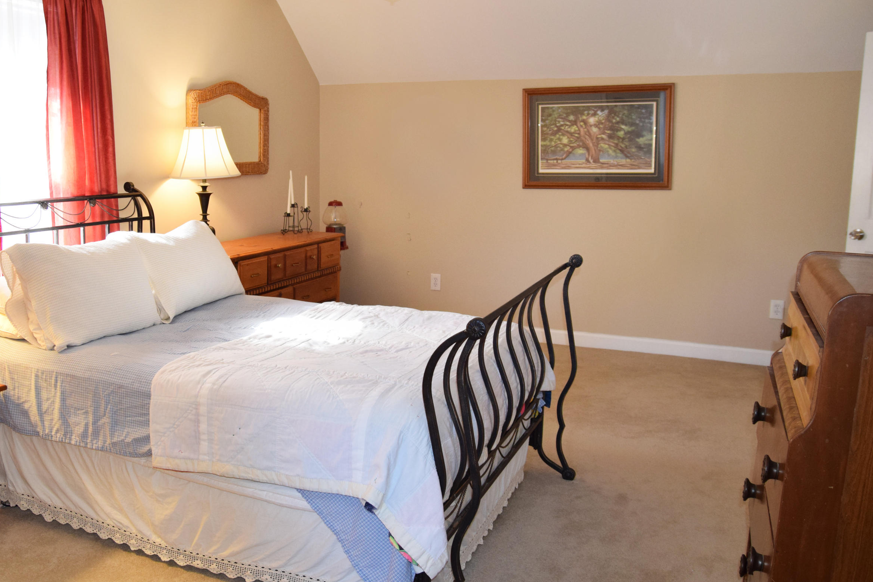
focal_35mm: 33
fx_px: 792
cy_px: 283
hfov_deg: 56.9
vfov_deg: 40.4
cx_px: 315
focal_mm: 17
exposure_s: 1/100
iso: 1000
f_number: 4
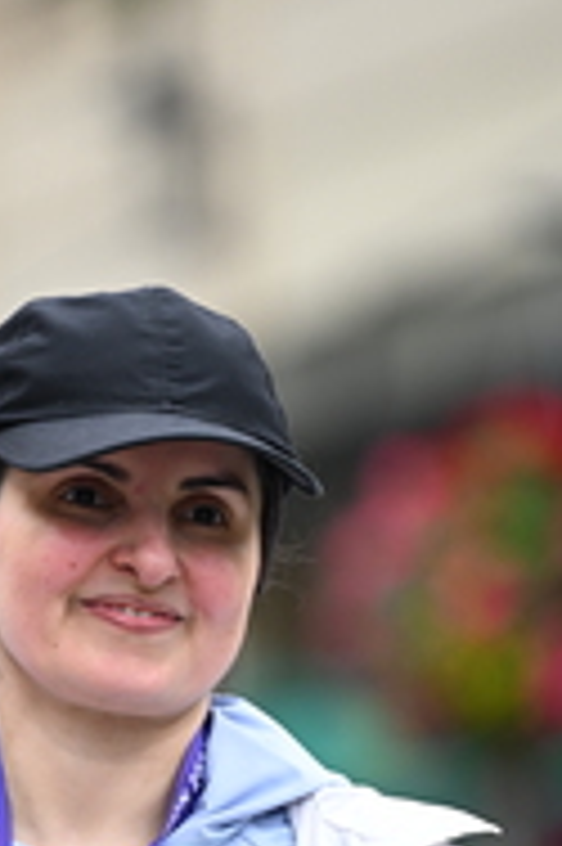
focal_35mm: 585
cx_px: 56
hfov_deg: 2.3
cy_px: 594
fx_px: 13723
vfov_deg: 3.5
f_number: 2.8
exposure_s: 1/2000
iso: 640
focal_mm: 200
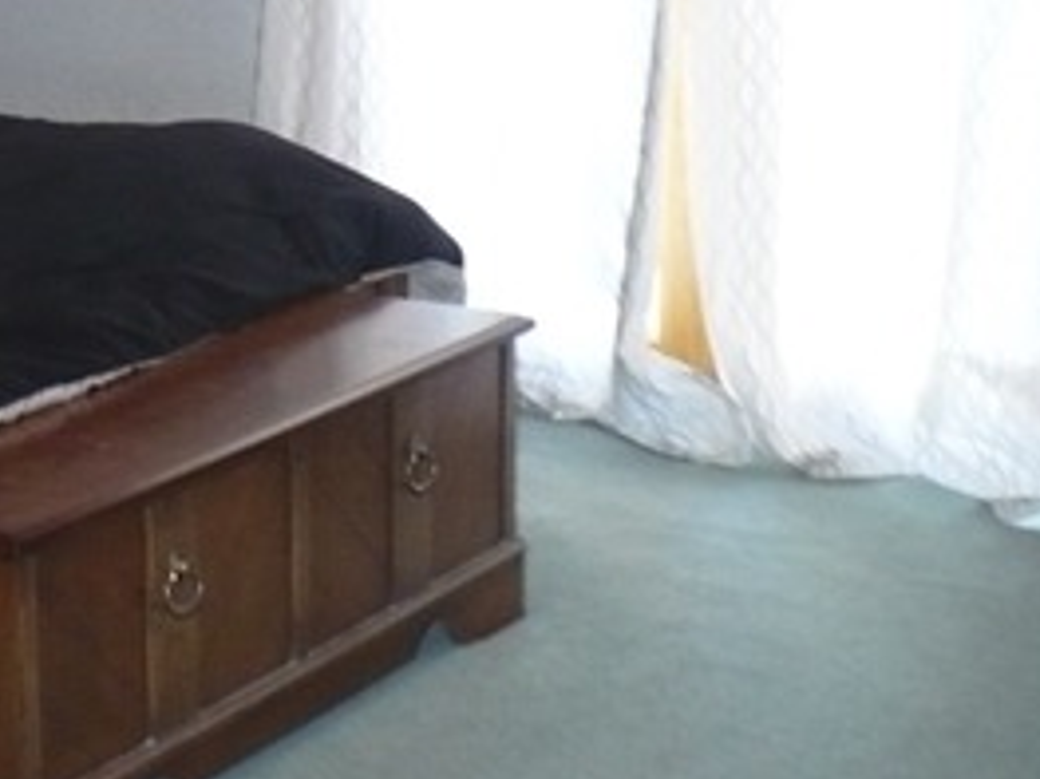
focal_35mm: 90
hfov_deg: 20.8
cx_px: -71
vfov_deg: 16.0
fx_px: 2703
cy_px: -67
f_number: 2.8
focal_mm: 6.1
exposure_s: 1/30
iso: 250
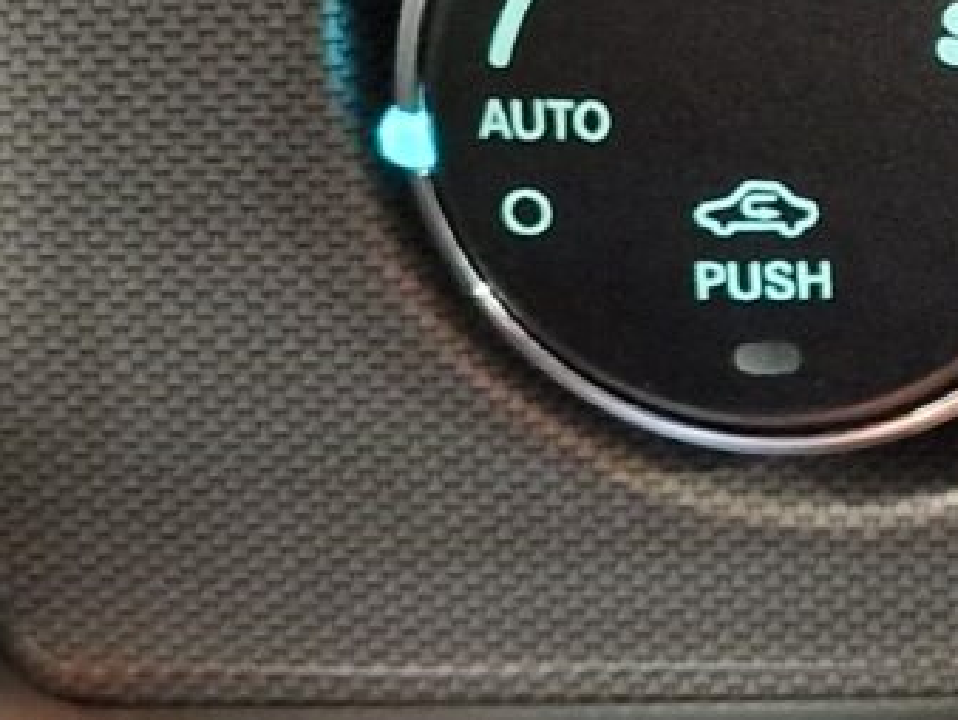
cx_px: 1987
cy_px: 173
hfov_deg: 10.4
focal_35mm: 174
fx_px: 4819
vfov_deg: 8.5
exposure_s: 1/25
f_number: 1.8
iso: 500
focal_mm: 6.4
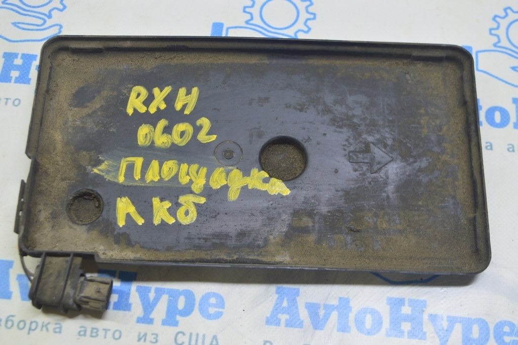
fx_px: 755
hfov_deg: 37.9
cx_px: 259
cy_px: 172
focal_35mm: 52
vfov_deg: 25.7
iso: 400
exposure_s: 1/20
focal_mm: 35
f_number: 5.6
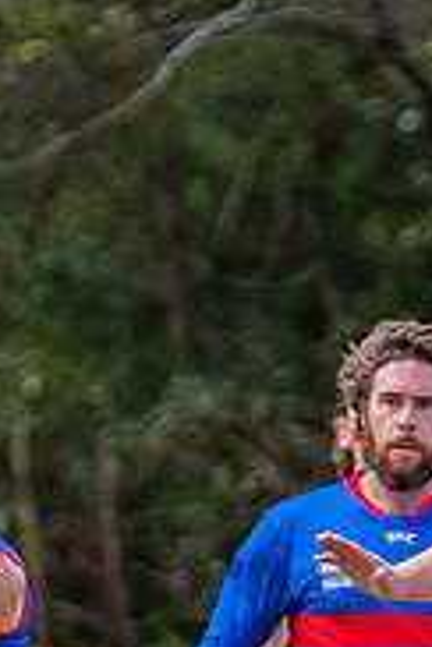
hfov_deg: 0.7
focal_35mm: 1901
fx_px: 34215
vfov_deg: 1.1
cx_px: -46
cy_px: 691
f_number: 4.5
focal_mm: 290
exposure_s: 1/2000
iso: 800
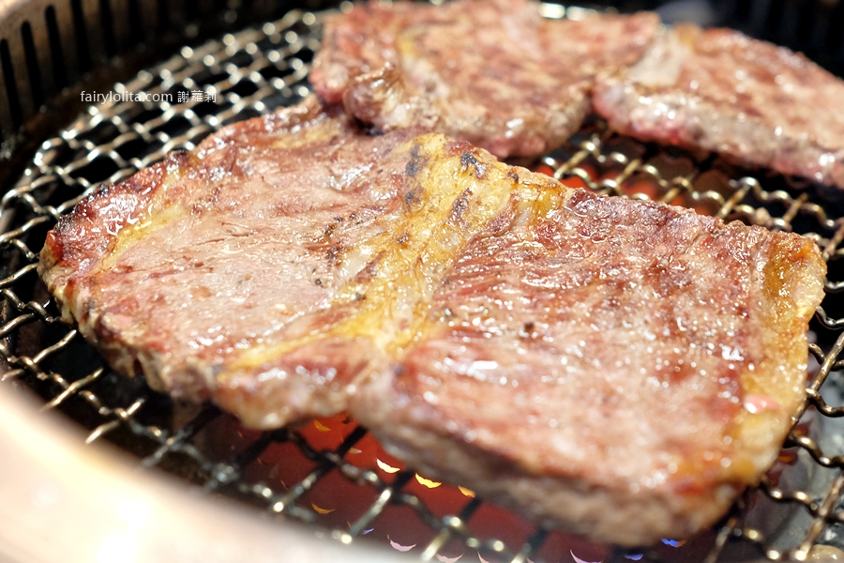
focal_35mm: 35
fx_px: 820
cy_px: 282
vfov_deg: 37.9
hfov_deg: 54.4
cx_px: 422
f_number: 2.8
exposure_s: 1/38
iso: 2000
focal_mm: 23
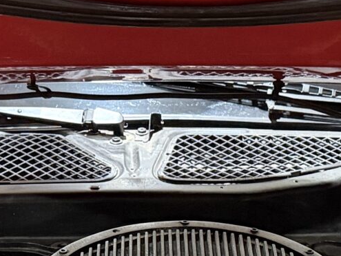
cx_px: 183
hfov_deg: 15.9
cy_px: 442
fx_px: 1222
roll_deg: -0.1
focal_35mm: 124
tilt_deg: -35.0
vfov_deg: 11.2
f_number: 1.78
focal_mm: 6.76
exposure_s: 1/33
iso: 1000
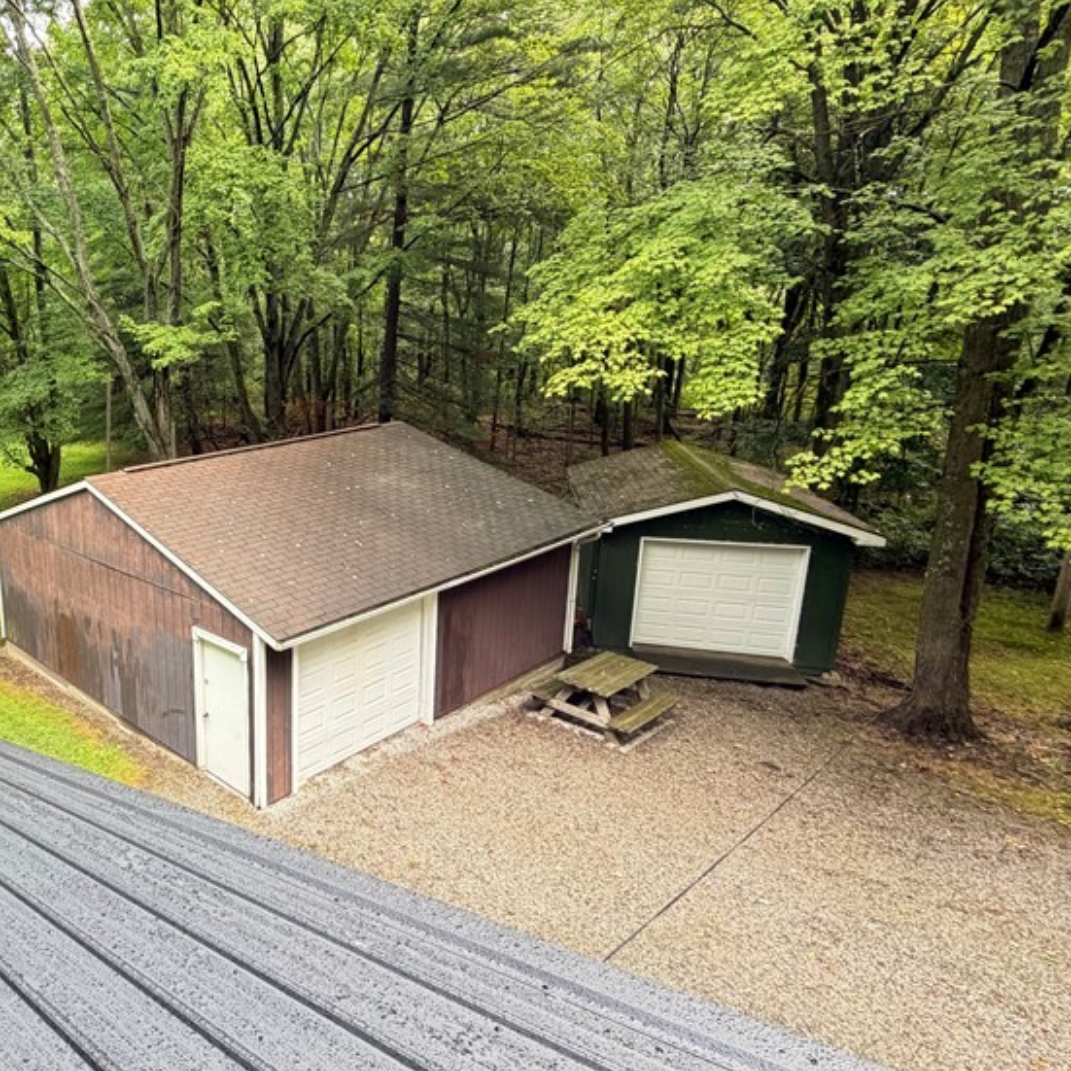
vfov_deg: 67.2
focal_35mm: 23
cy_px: 517
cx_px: 146
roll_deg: +3.2
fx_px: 805
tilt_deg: -14.5
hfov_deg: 59.2
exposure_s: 1/121
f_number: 2.2
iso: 200
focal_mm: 2.22
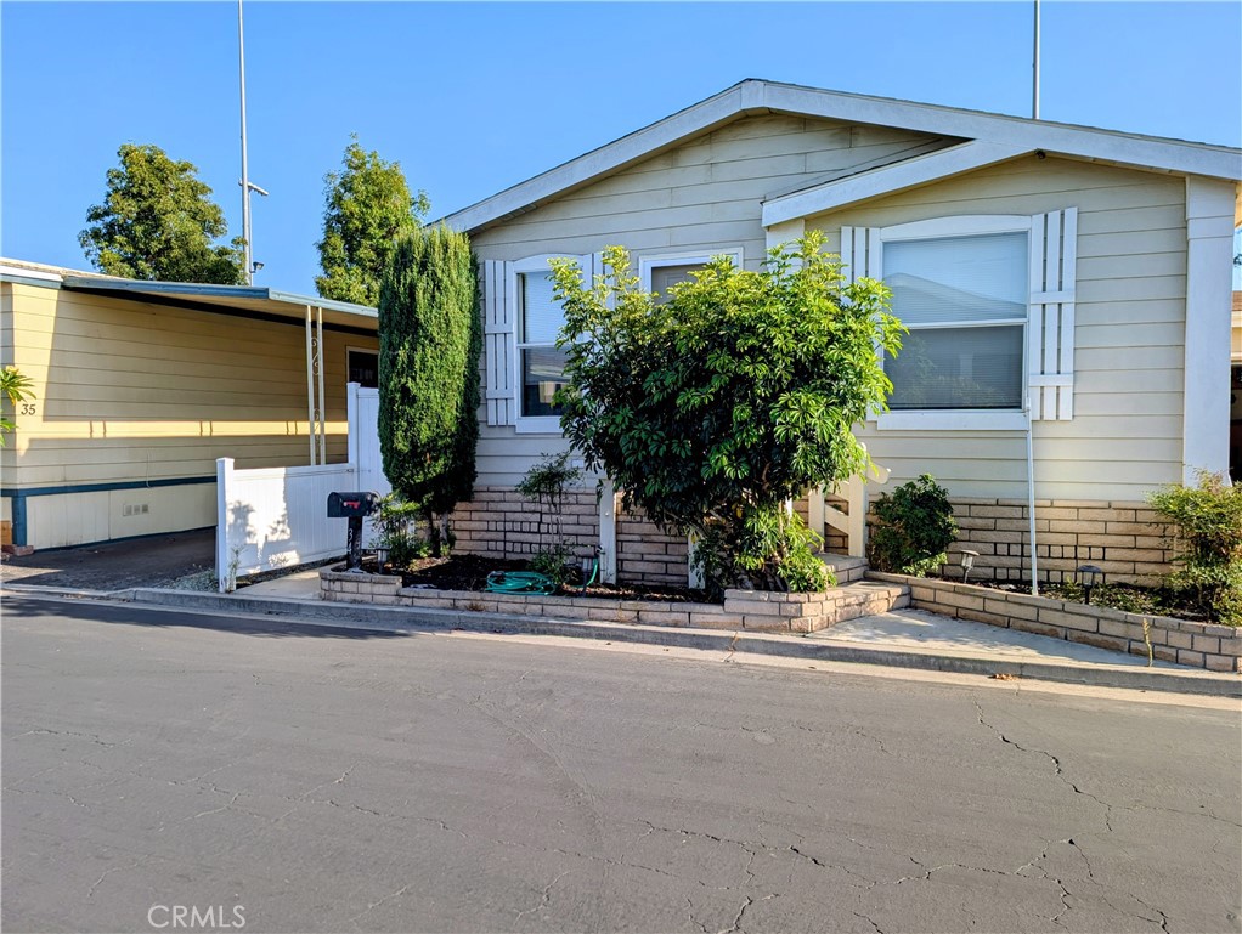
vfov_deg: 56.9
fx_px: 862
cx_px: 621
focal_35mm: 24
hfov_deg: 71.5
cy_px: 467
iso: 19
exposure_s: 1/917
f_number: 1.68
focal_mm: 6.9
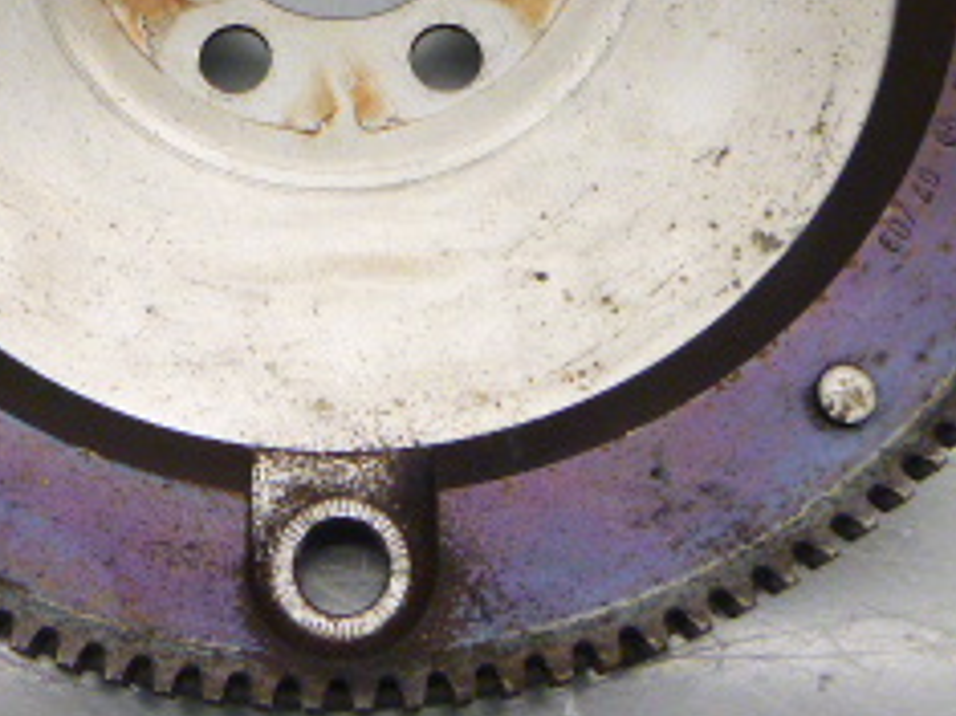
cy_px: 12
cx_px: 334
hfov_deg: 28.4
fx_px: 1877
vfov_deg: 20.9
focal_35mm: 68
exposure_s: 1/60
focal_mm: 4.5
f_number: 3.9
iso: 250
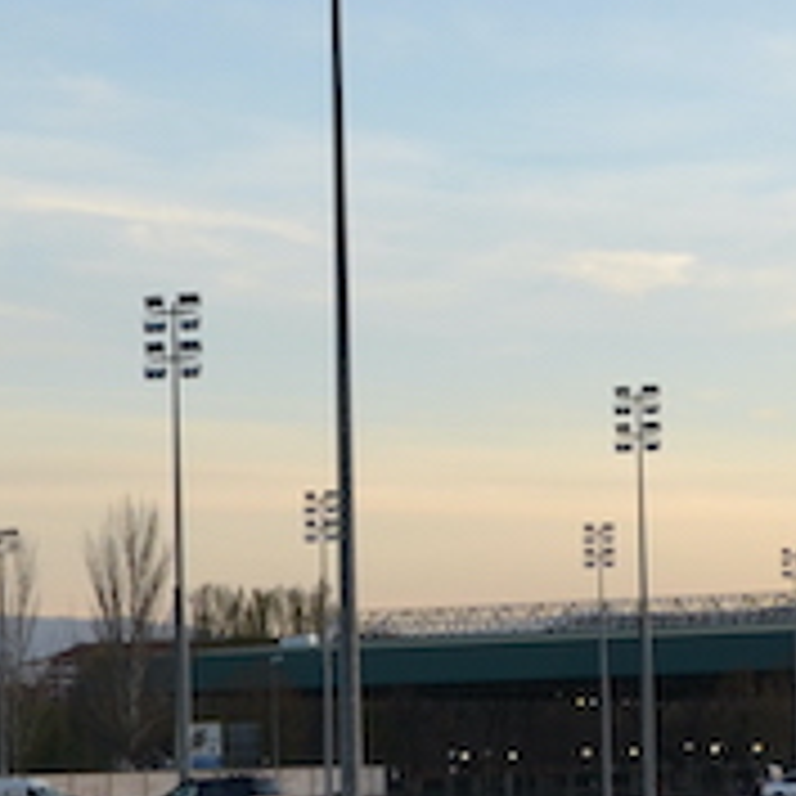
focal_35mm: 133
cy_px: 506
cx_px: 603
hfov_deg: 13.1
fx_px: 3460
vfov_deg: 13.1
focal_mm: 18
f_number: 5.6
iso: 160
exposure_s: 1/125
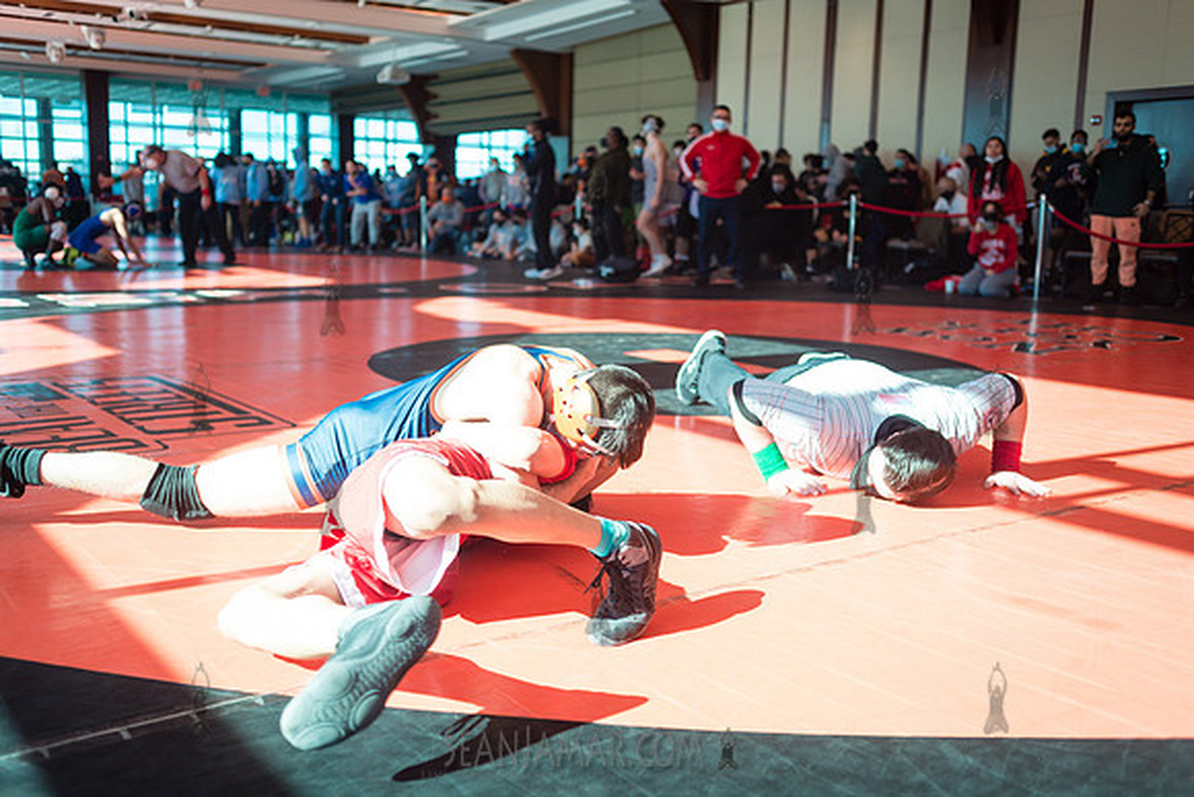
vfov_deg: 37.9
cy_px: 398
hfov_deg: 54.4
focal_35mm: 35
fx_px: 1161
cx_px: 597
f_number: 3.2
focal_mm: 35
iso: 400
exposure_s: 1/400
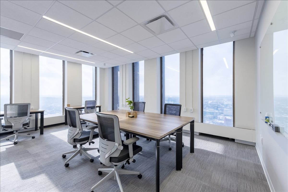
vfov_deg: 77.3
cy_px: 96
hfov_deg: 100.4
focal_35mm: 15
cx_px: 144
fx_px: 120
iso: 1000
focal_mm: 15
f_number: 7.1
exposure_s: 1/3200
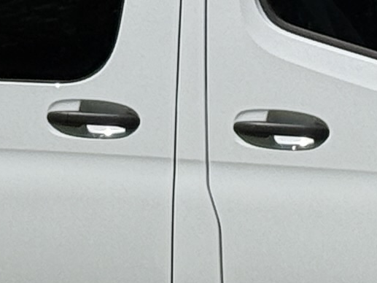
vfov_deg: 4.0
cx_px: -163
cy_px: -41
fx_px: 4074
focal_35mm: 374
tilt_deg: +5.4
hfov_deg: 5.3
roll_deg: +0.8
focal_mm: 6.76
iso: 64
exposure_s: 1/8772
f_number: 1.78
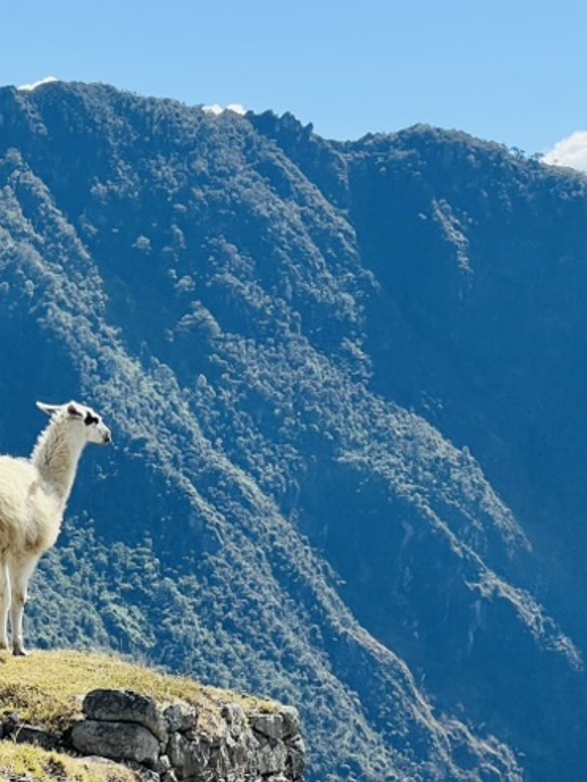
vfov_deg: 12.3
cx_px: 17
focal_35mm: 160
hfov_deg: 9.2
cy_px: 176
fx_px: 3616
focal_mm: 9
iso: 32
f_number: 2.8
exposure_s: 1/968
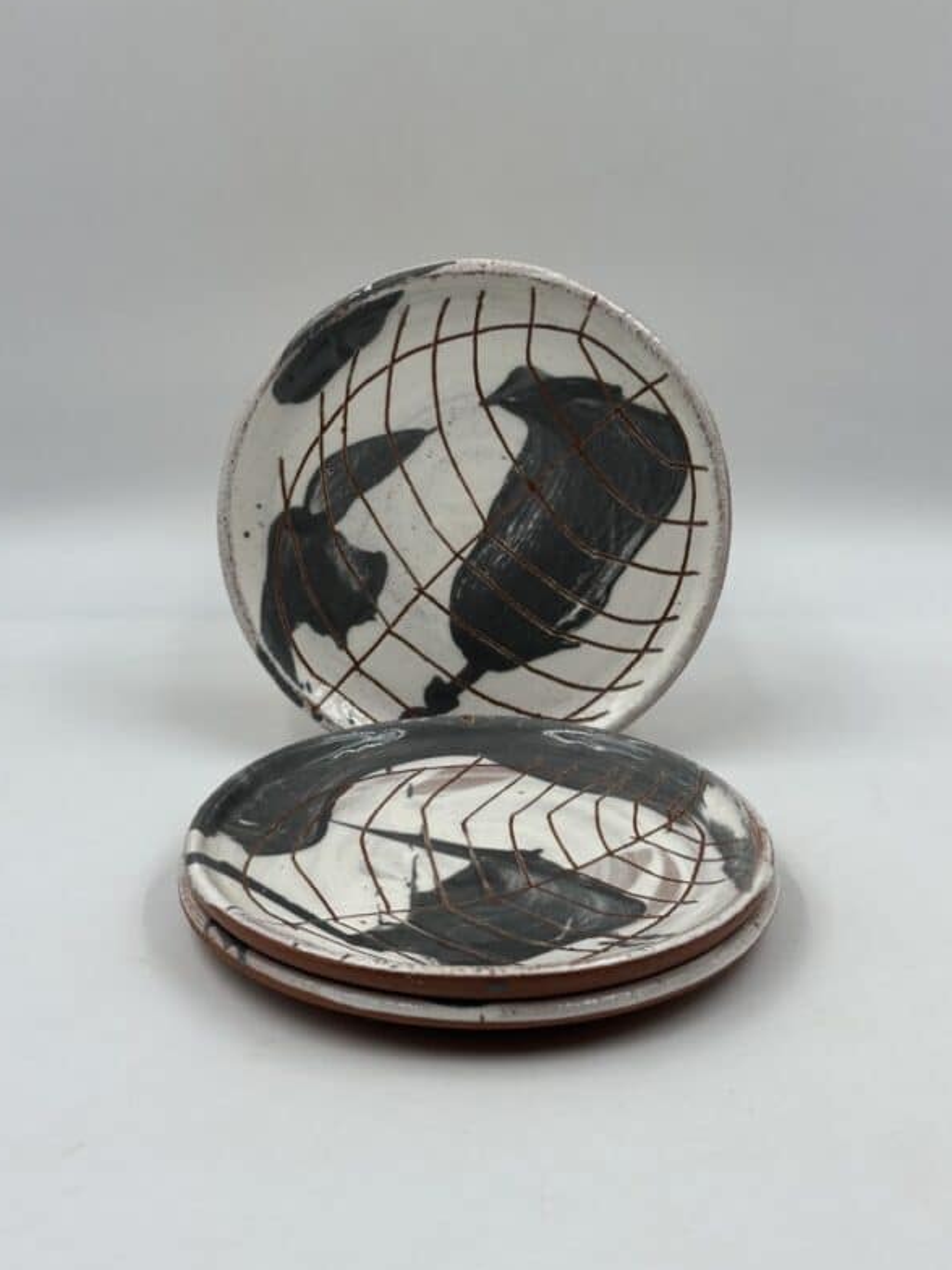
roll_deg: -1.6
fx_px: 1797
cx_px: 470
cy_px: 629
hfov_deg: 29.7
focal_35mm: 49
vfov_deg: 38.9
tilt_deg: -21.5
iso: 64
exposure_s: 1/612
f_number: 1.78
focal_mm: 6.86
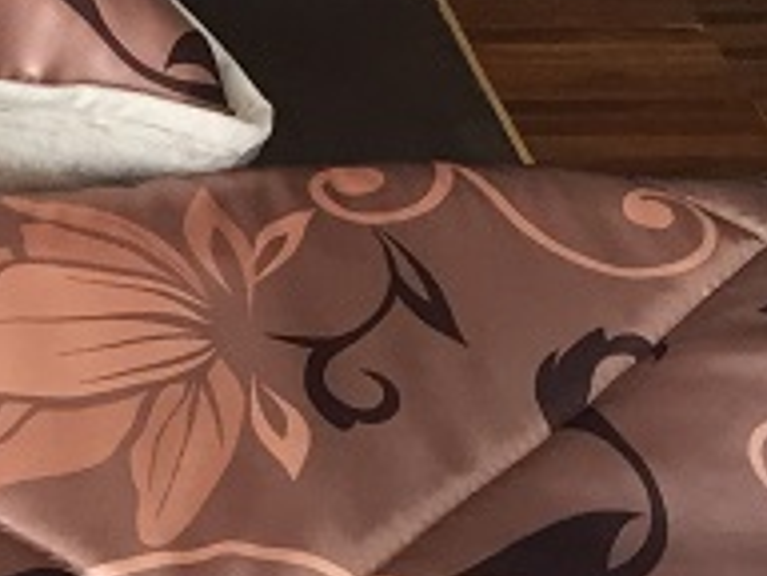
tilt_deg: -42.4
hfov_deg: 14.6
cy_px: 536
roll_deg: -2.1
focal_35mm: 121
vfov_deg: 12.1
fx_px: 2681
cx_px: -527
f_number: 2.2
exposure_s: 1/33
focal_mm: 4.15
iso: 125
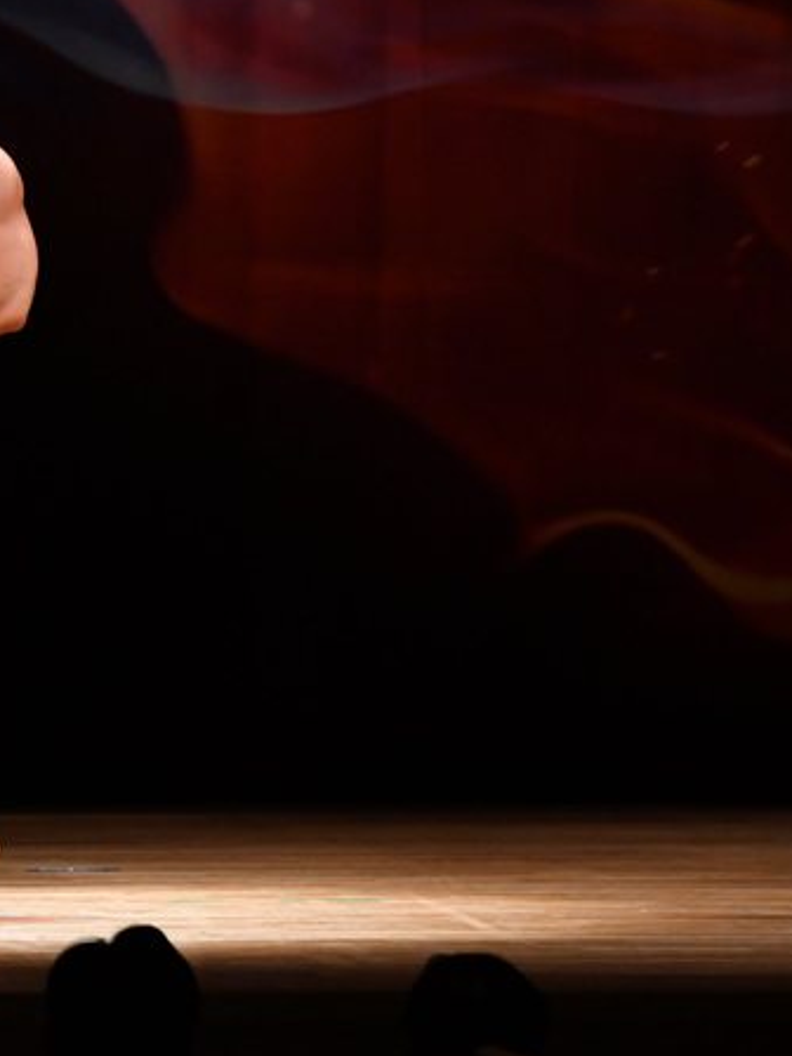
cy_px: 464
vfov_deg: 5.3
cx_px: -51
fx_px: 11409
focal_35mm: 374
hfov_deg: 4.0
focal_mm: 150
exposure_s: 1/400
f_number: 5.6
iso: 3200
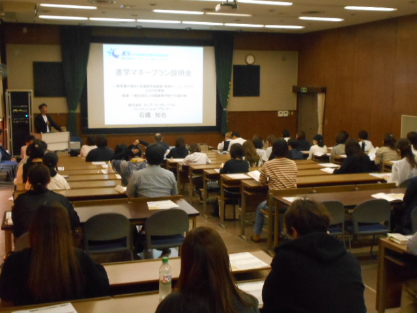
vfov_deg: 32.9
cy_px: 156
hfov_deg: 42.9
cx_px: 208
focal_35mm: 44
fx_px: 530
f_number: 4.2
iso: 800
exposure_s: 1/40
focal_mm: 7.7
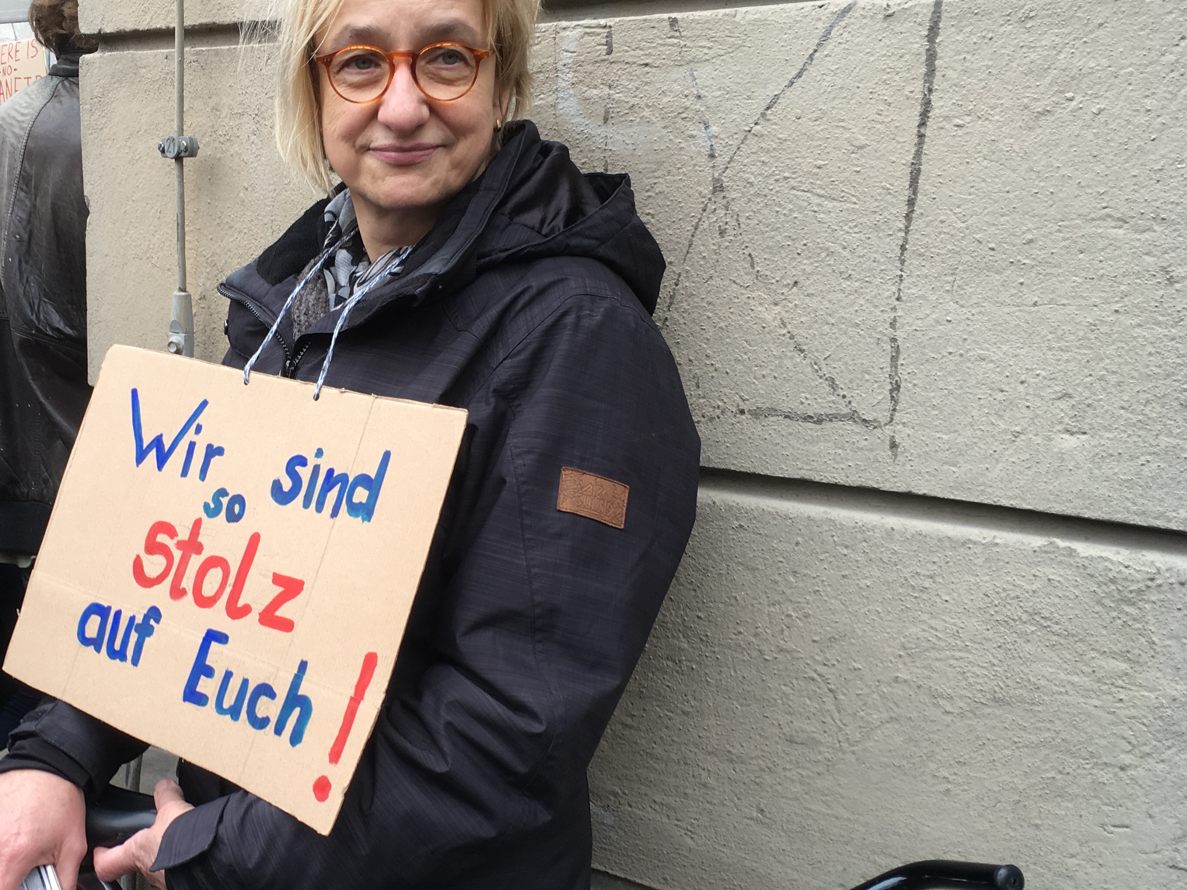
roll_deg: -0.1
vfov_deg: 33.5
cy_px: 512
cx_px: 354
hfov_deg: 43.0
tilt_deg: -12.4
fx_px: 1474
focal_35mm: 43
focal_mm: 4.15
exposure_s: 1/146
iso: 25
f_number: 2.2
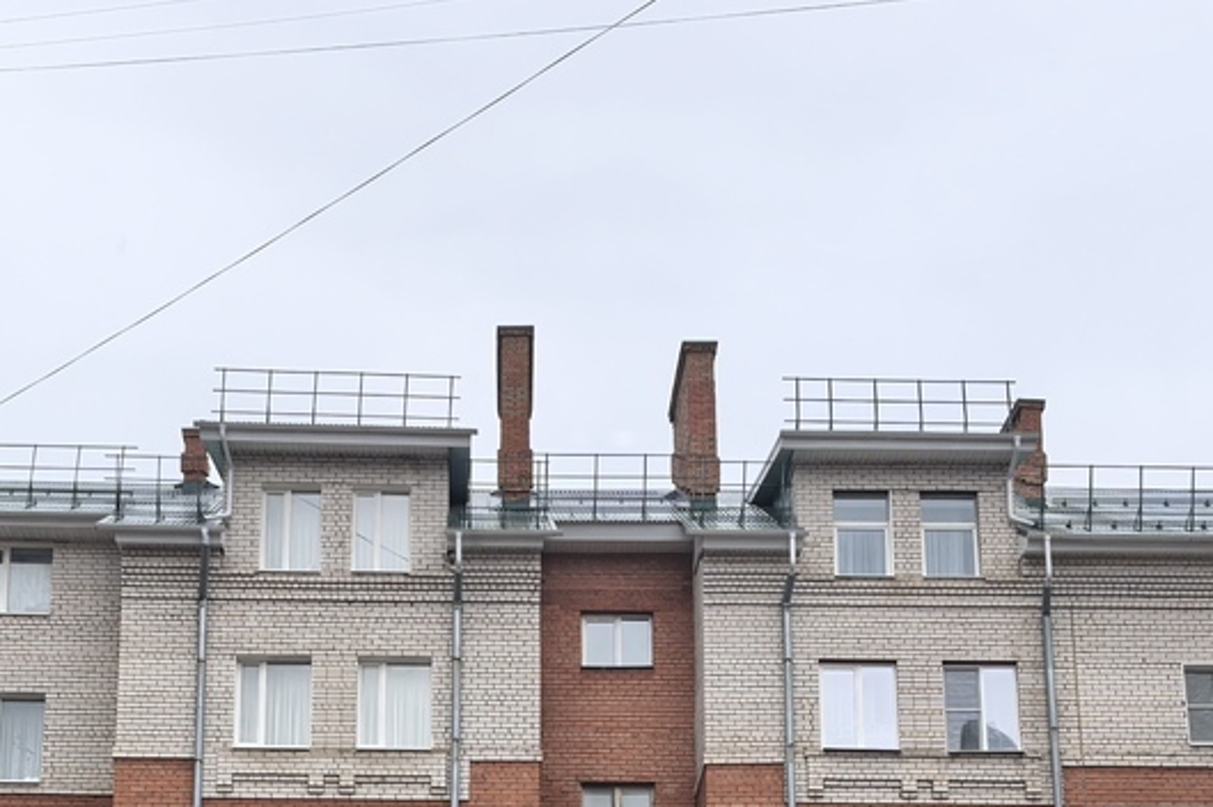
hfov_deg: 29.6
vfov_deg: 18.9
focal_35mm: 68
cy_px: 974
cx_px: 532
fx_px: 2290
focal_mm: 6.98
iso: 50
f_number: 2
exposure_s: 1/792
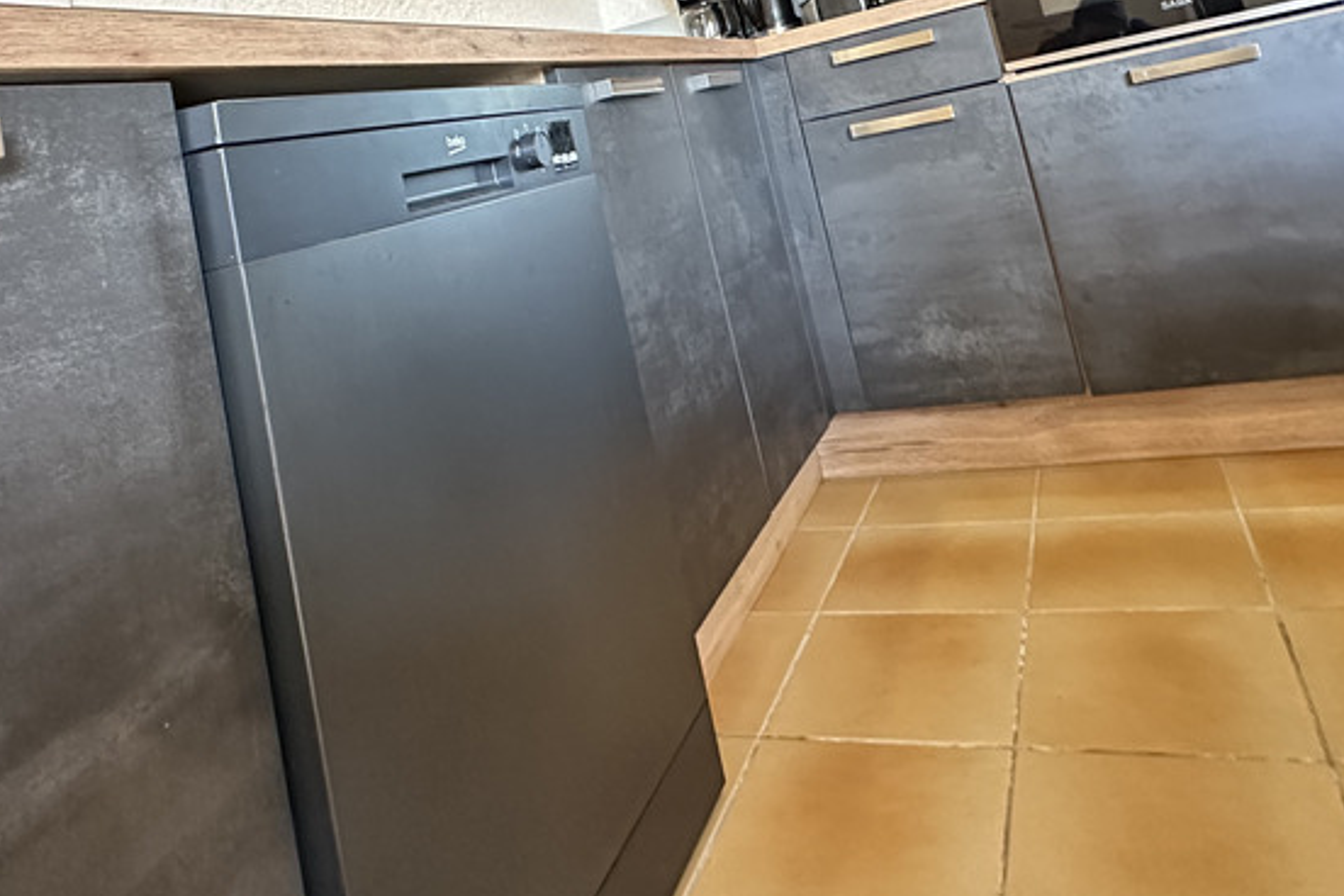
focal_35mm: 27
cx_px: 606
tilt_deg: +6.8
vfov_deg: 42.5
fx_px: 1008
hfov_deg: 67.2
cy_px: 37
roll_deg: +11.5
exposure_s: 1/60
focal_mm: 2.22
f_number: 2.2
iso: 800
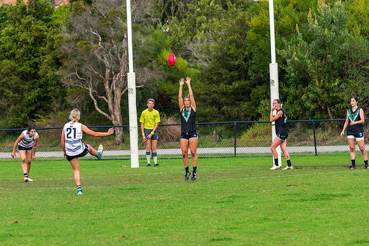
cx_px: 154
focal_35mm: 302
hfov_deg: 6.8
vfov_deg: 4.5
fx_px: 3100
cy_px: 115
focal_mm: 260
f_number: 5.6
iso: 900
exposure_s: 1/1250
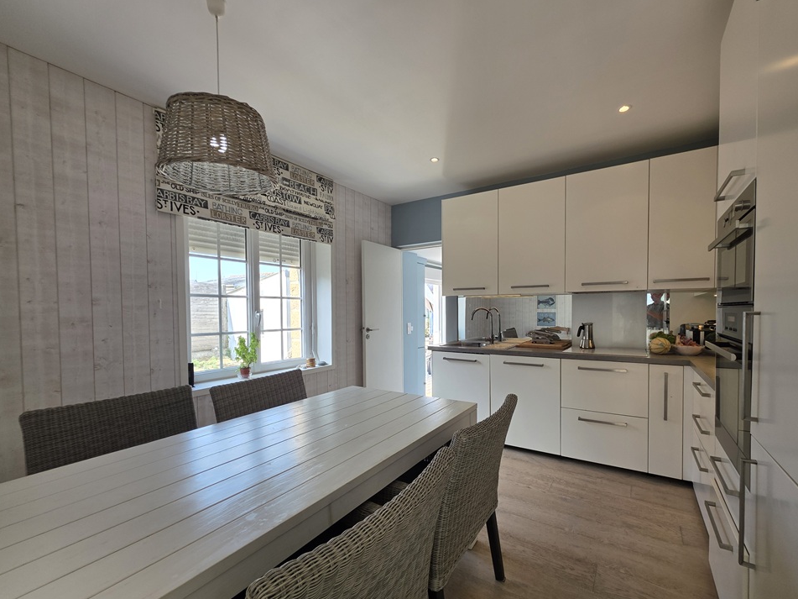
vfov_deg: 85.6
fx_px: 323
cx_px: 428
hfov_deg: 101.9
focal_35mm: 14
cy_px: 318
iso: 32
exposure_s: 1/100
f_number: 1.9
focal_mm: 2.2
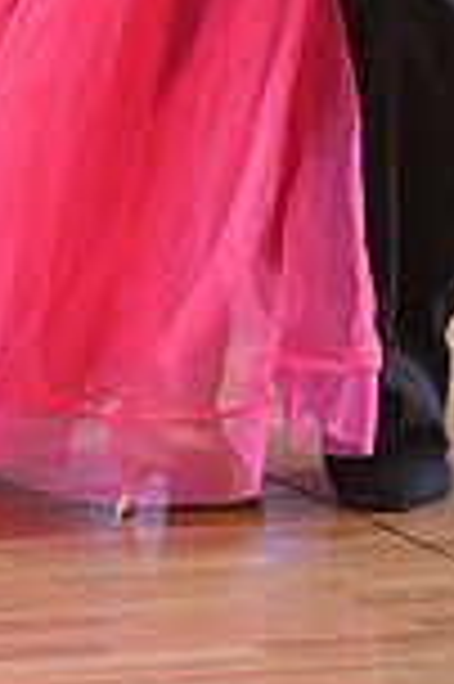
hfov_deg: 2.4
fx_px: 10844
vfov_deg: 3.6
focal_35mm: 572
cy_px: -472
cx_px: 56
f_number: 4.5
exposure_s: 1/400
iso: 2500
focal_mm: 150
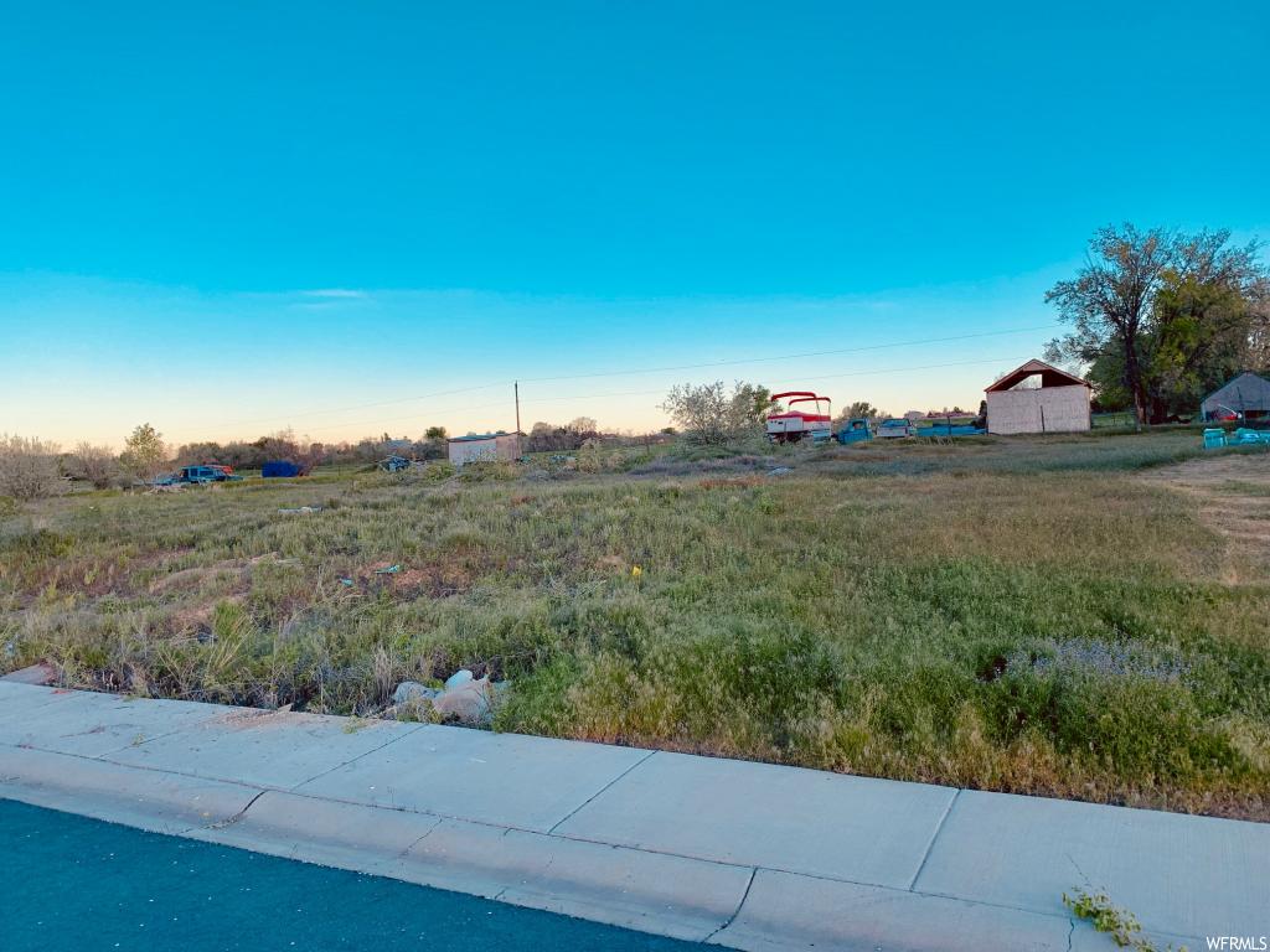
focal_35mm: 26
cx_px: 635
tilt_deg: -1.4
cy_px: 476
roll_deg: +2.5
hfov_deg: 67.3
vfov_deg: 53.1
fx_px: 954
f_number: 1.8
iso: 25
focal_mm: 4.25
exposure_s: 1/555
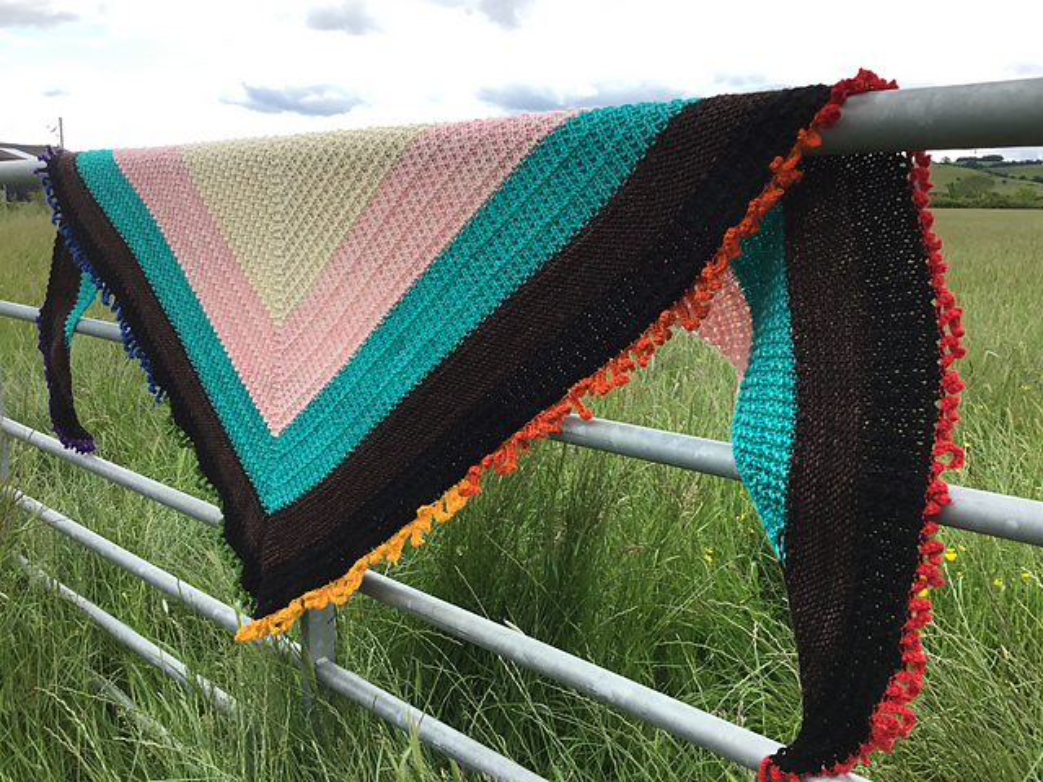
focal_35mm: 31
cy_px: 391
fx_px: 934
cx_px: 522
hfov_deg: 58.4
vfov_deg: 45.4
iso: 25
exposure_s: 1/595
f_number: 2.4
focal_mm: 3.3
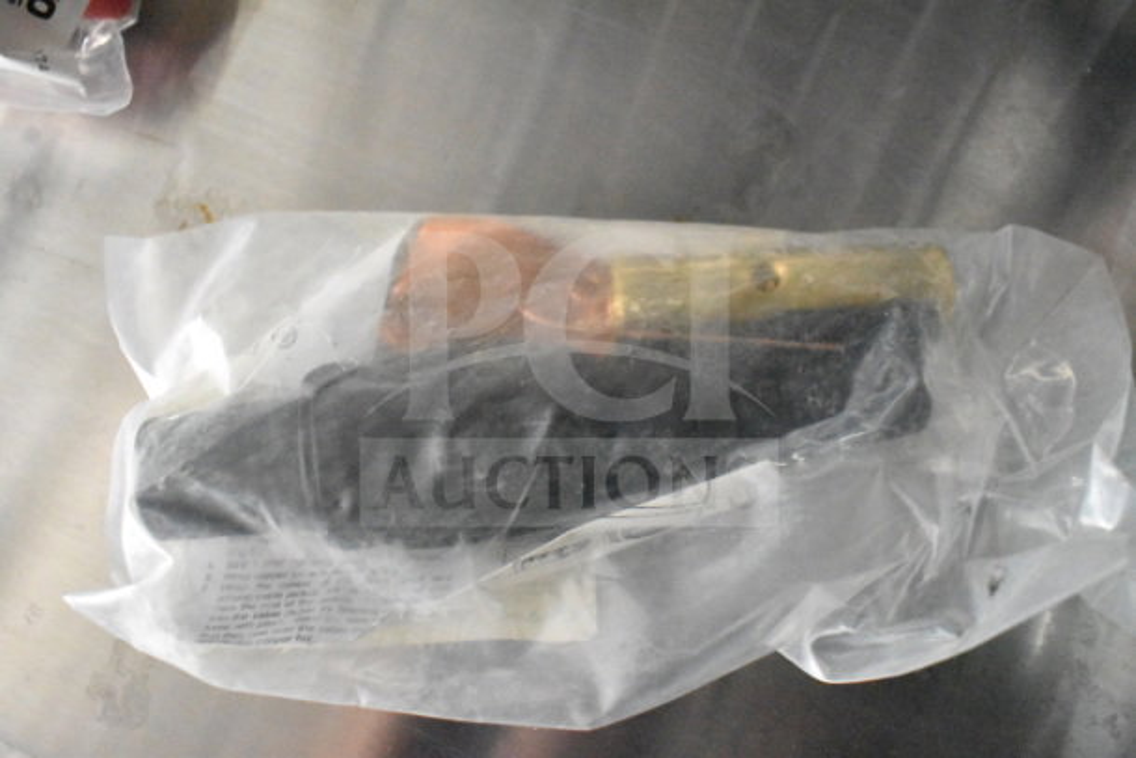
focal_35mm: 32
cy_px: 379
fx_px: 994
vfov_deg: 41.7
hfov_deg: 59.5
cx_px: 568
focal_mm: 21
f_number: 3.8
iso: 20000
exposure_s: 1/30
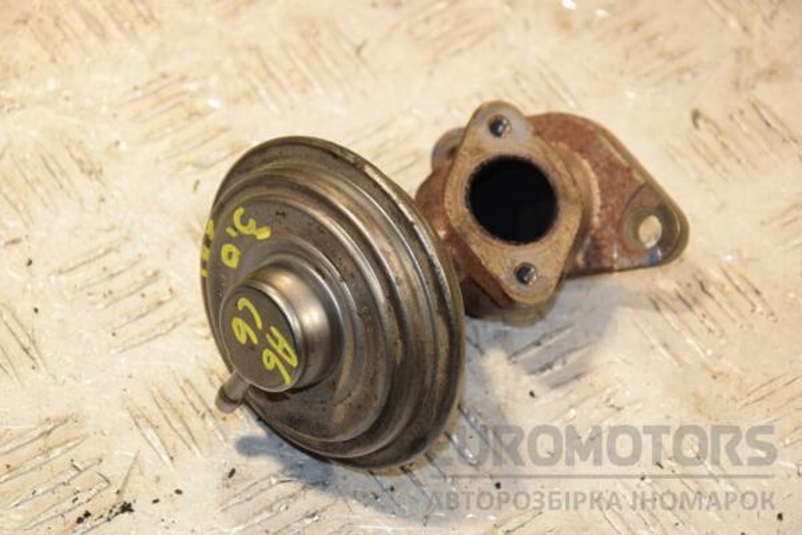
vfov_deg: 10.2
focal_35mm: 135
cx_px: 401
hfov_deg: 15.2
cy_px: 268
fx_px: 3007
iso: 800
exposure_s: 1/200
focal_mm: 90
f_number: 7.1
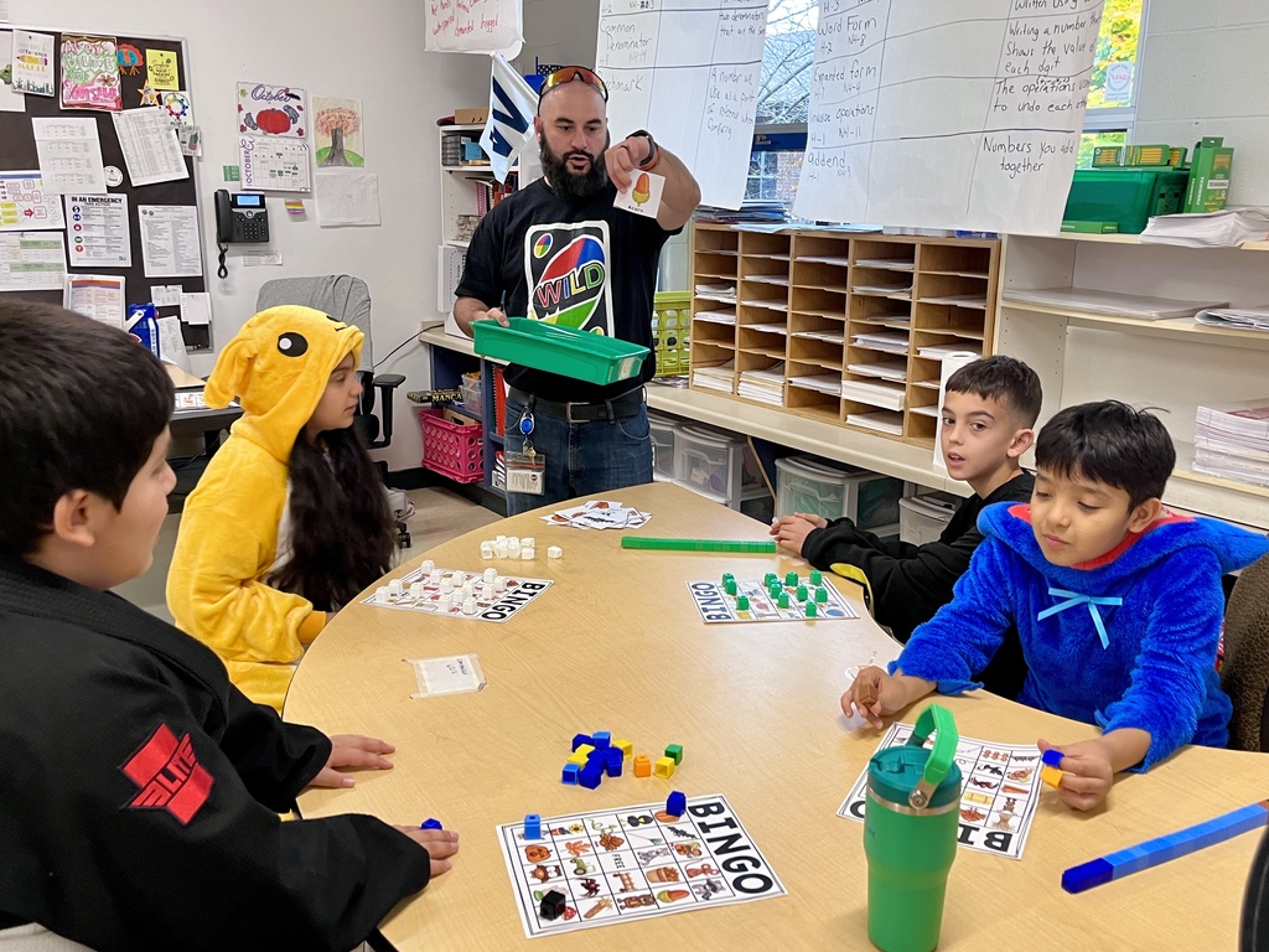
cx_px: 634
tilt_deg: -14.7
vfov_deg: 53.1
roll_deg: -1.1
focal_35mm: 26
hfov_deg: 67.3
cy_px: 476
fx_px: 953
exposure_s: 1/69
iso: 125
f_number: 1.6
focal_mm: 5.1
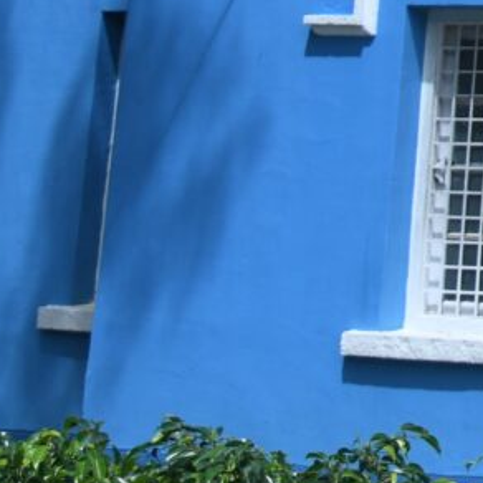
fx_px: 2826
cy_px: -573
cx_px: 1456
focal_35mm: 179
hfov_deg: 8.3
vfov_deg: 9.0
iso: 64
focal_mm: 24
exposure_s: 1/640
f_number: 4
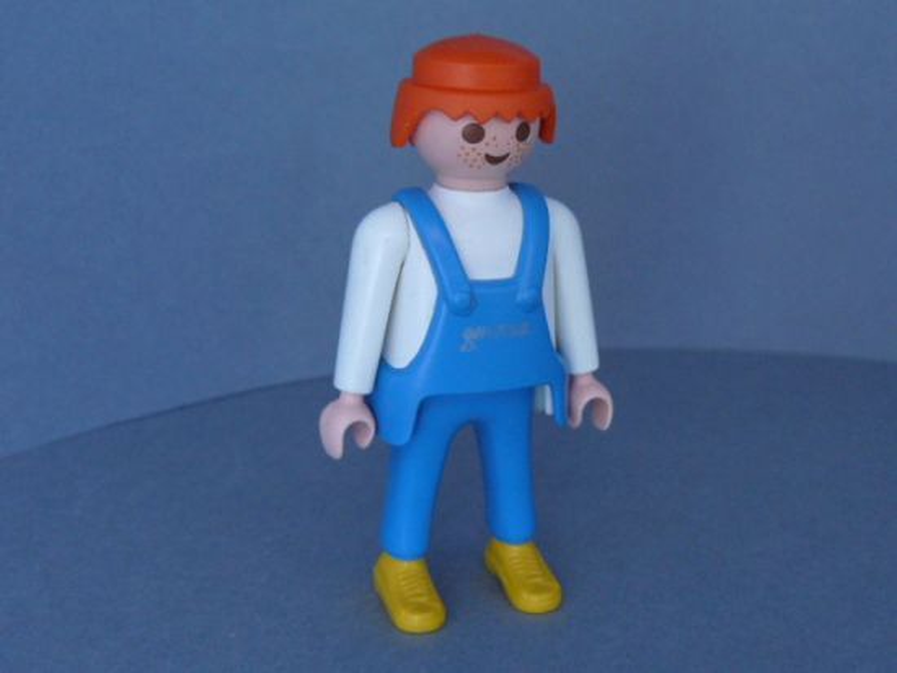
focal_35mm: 48
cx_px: 448
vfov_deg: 30.3
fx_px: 1244
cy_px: 336
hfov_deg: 39.6
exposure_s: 1
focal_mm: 6
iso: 200
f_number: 2.8
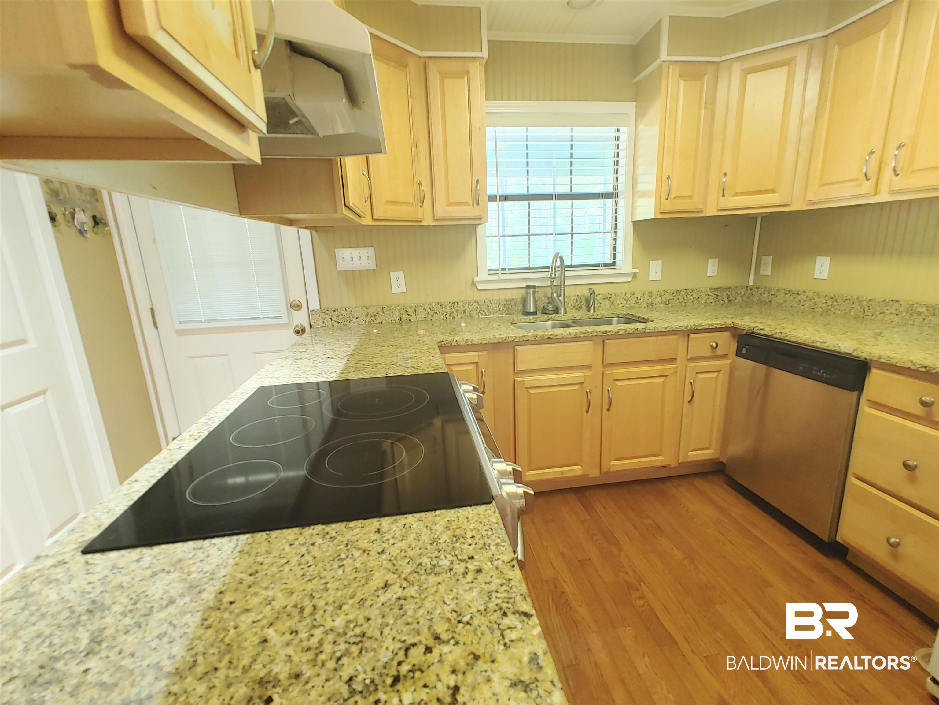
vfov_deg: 78.1
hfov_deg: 94.5
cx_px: 470
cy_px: 352
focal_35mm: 16
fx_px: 434
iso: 250
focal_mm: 1.78
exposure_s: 1/24
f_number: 1.9
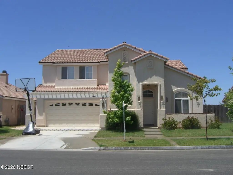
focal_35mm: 38
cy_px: 88
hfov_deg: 49.0
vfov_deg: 37.7
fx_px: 256
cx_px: 116
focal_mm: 7.9
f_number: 8
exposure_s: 1/200
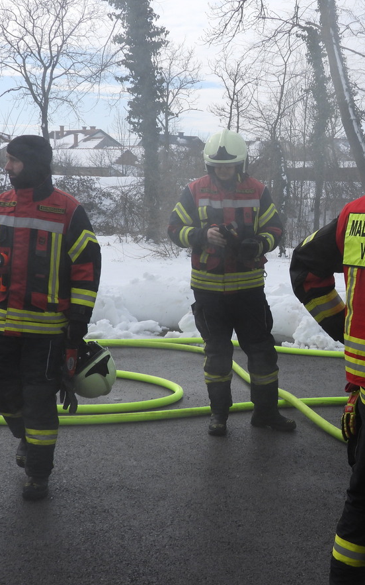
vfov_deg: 34.6
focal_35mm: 59
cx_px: 298
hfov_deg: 21.7
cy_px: 288
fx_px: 940
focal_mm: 7.4
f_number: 3.2
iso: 100
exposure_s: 1/1600
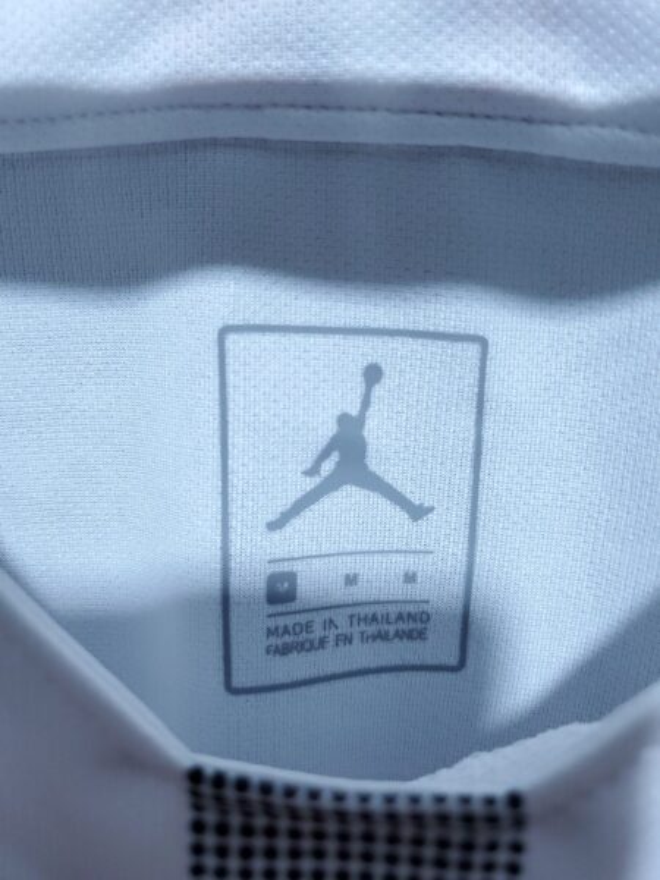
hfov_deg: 53.1
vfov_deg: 67.3
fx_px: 661
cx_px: 330
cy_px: 440
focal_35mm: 26
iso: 200
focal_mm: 4.3
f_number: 1.5
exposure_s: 1/30
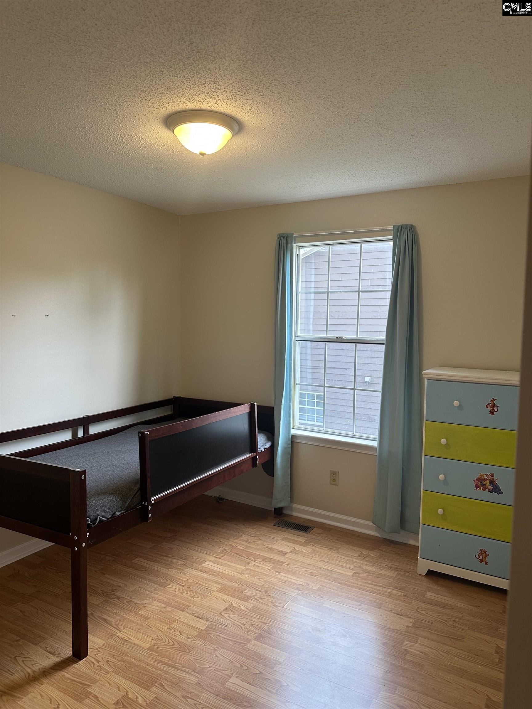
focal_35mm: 24
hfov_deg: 56.8
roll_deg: -1.9
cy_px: 354
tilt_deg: -4.0
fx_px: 492
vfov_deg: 71.6
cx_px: 266
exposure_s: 1/120
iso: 100
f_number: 1.78
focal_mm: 6.86
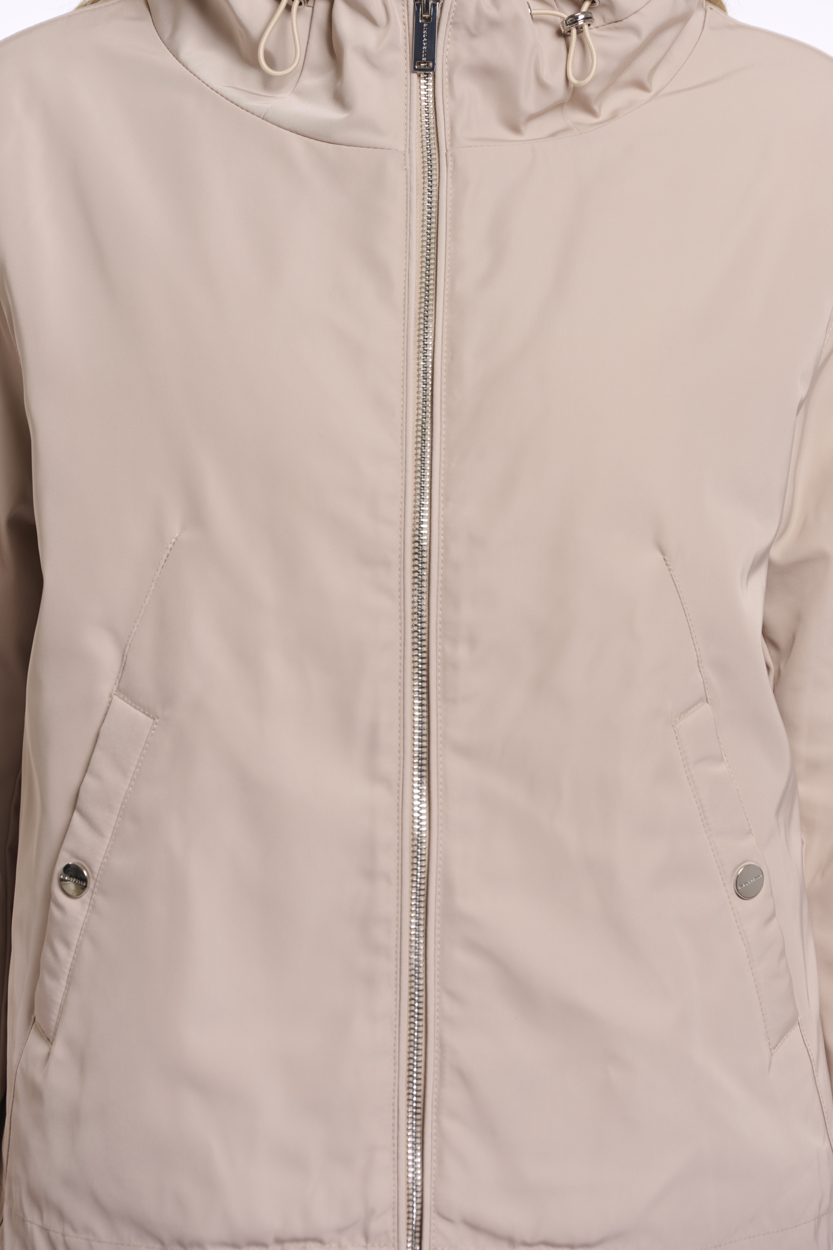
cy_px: 625
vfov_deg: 13.7
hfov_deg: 9.1
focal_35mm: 150
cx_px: 416
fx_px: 5206
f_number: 8
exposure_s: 1/160
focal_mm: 150
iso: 125
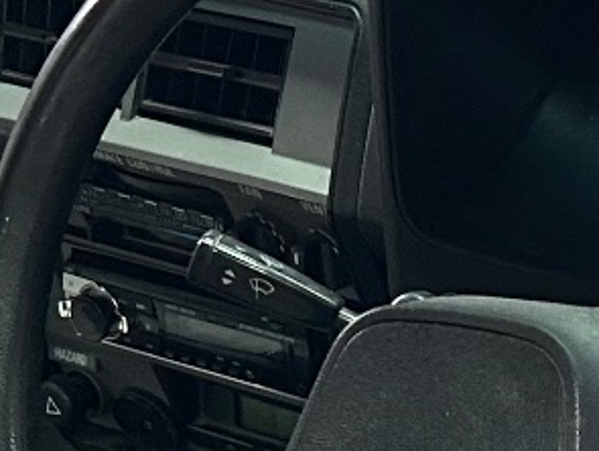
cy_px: 492
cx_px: 694
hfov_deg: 11.5
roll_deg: +4.9
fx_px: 2928
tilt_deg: -28.8
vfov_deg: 8.7
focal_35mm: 169
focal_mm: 5.7
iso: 250
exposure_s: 1/60
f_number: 1.5
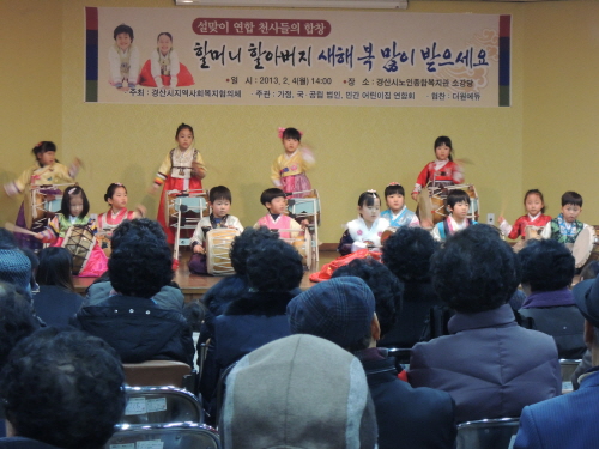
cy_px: 224
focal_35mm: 100
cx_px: 300
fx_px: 1730
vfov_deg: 14.8
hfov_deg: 19.6
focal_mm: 17.9
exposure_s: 1/20
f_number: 5.5
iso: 800
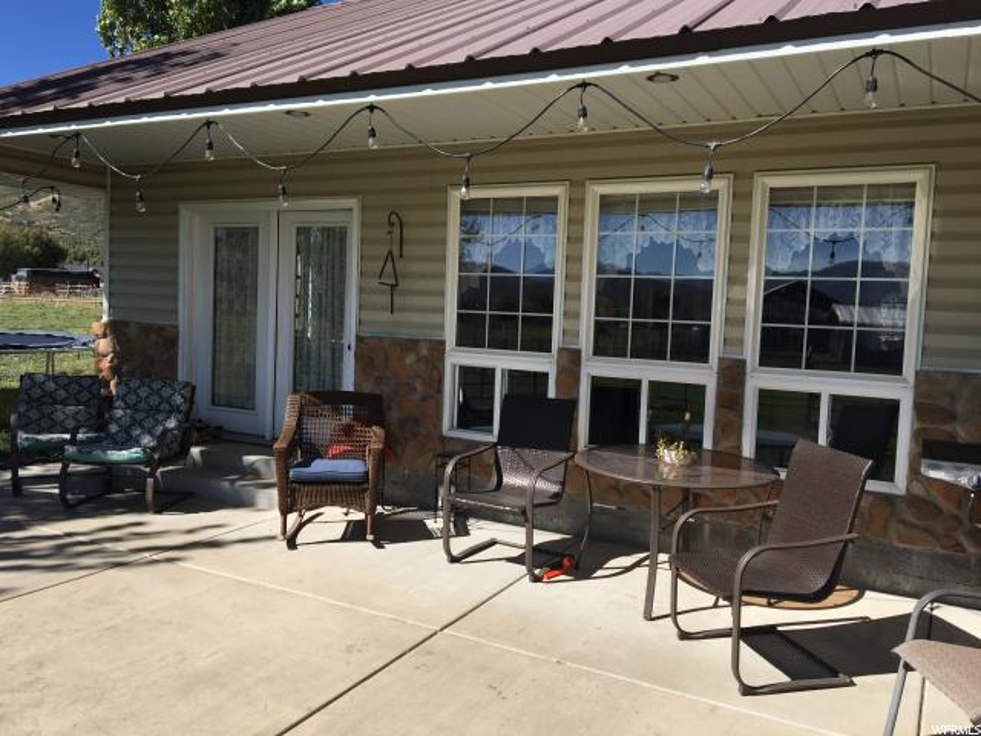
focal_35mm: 29
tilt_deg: -5.2
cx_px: 490
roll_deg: -2.7
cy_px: 368
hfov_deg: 61.7
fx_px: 822
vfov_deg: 48.2
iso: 25
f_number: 2.2
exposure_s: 1/1603
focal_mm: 4.15
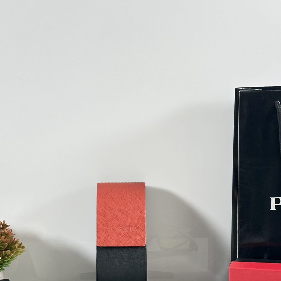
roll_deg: +0.4
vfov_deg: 19.7
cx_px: 162
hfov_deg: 20.2
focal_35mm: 86
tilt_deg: -17.9
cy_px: 267
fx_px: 790
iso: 125
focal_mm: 6.86
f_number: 1.78
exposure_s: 1/100
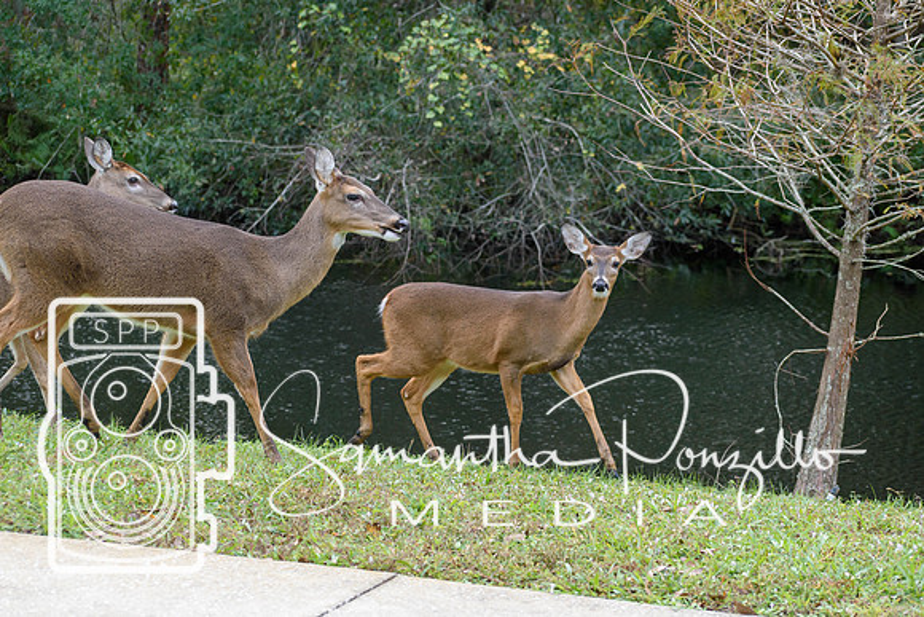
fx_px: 2696
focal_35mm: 105
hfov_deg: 19.5
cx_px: 462
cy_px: 308
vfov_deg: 13.0
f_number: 5.6
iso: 400
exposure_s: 1/400
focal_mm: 70
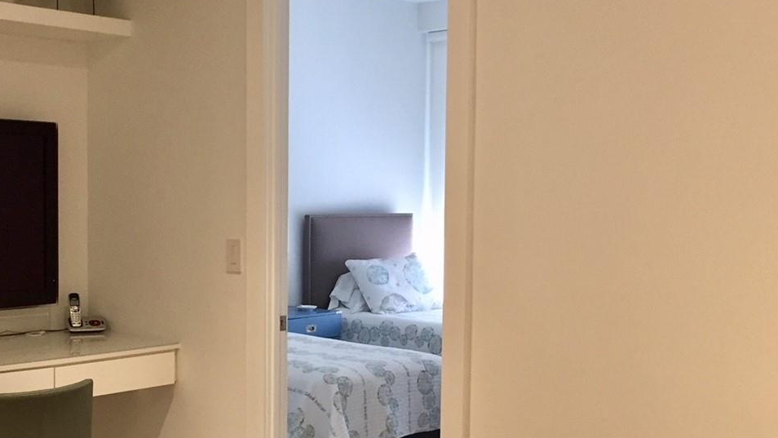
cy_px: 273
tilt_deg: -4.1
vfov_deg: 22.6
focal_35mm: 53
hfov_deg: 38.9
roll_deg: +0.6
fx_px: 1094
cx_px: 295
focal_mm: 4.15
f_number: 2.2
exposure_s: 1/30
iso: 125
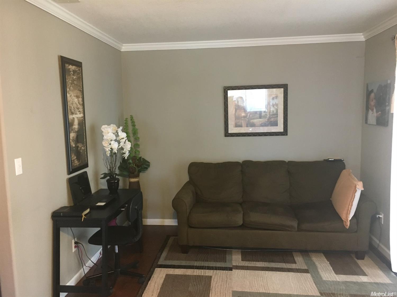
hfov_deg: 61.7
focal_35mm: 29
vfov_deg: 48.2
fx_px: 332
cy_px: 148
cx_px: 198
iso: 200
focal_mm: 4.15
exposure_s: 1/20
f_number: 2.2
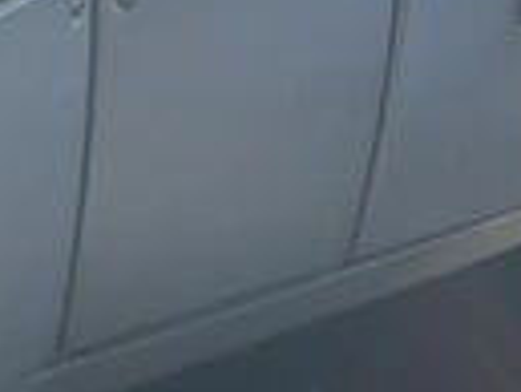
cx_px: 214
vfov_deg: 16.4
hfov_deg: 21.7
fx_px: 1356
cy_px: 133
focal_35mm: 90
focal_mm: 3
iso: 25
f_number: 1.8
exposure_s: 1/122
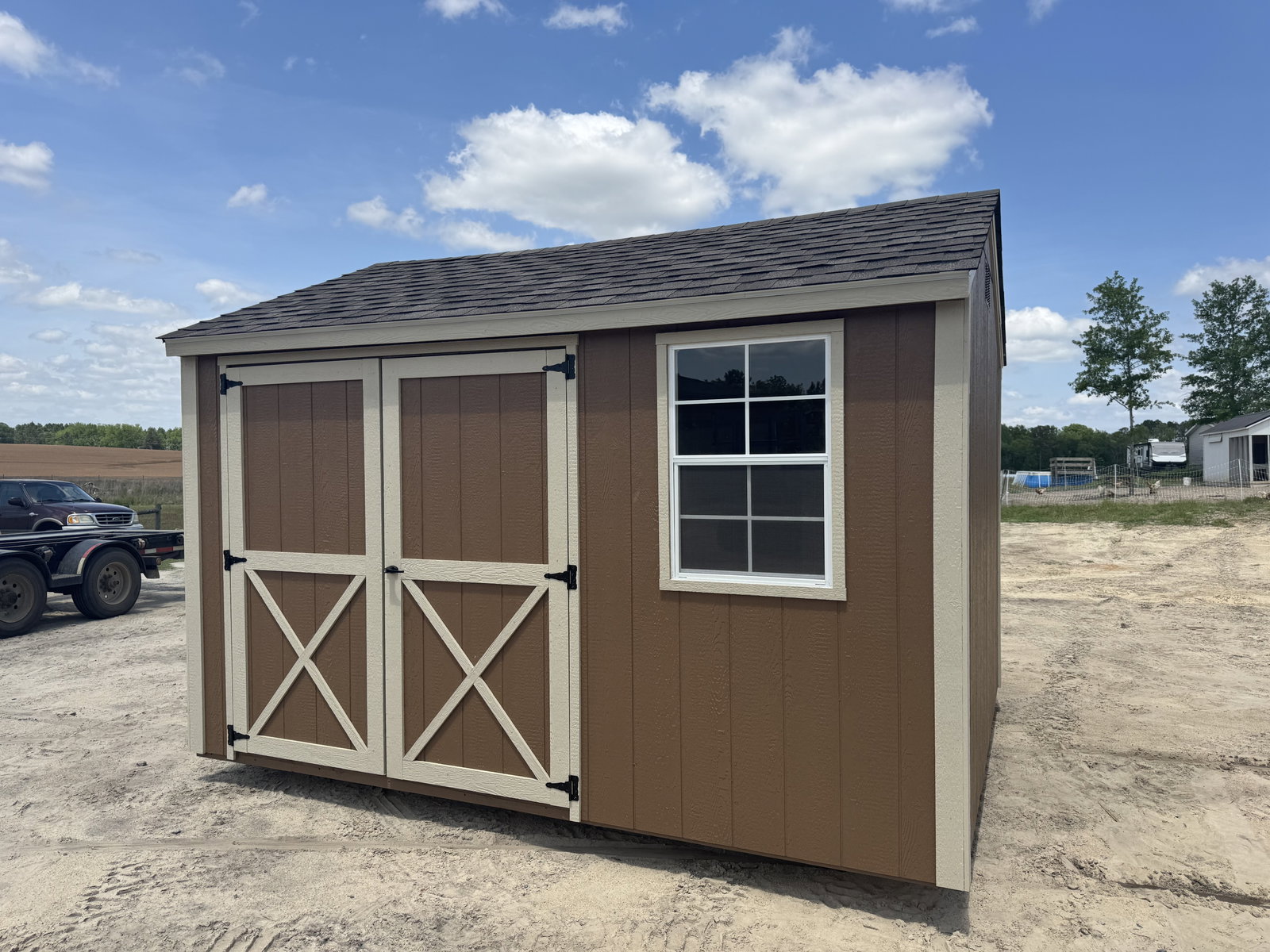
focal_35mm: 24
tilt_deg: -0.2
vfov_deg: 56.8
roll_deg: -0.4
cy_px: 476
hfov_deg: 71.6
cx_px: 635
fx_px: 881
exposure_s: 1/4950
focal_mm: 6.76
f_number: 1.78
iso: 80
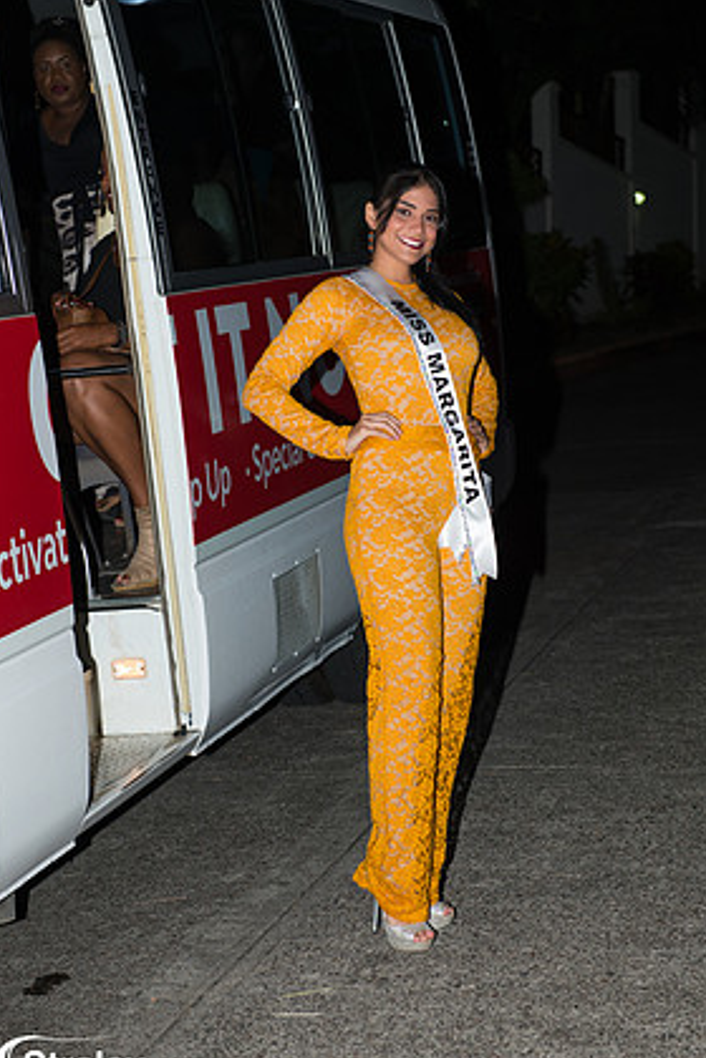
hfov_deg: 18.2
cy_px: 557
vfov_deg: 27.0
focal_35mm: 75
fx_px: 2206
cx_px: 348
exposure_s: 1/100
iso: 400
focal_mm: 70
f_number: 5.6
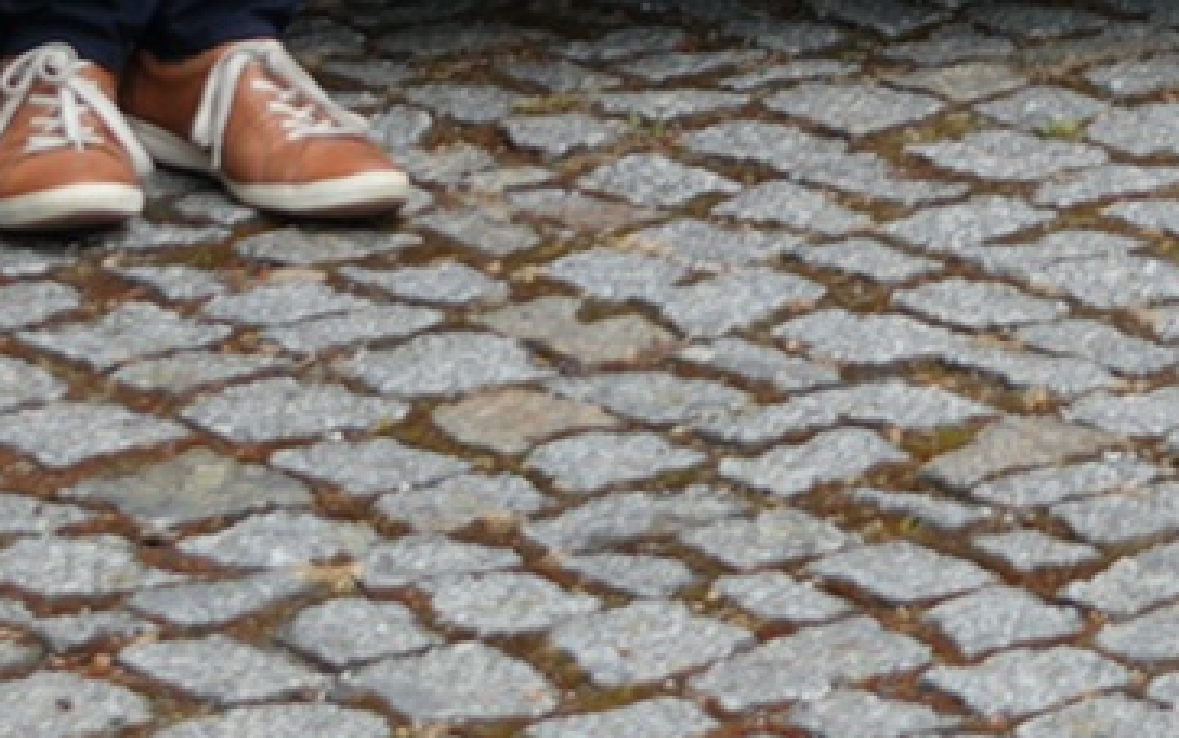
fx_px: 7873
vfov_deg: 5.1
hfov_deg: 8.3
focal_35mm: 245
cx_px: 1923
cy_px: -1323
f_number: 4.5
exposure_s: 1/320
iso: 100
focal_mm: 22
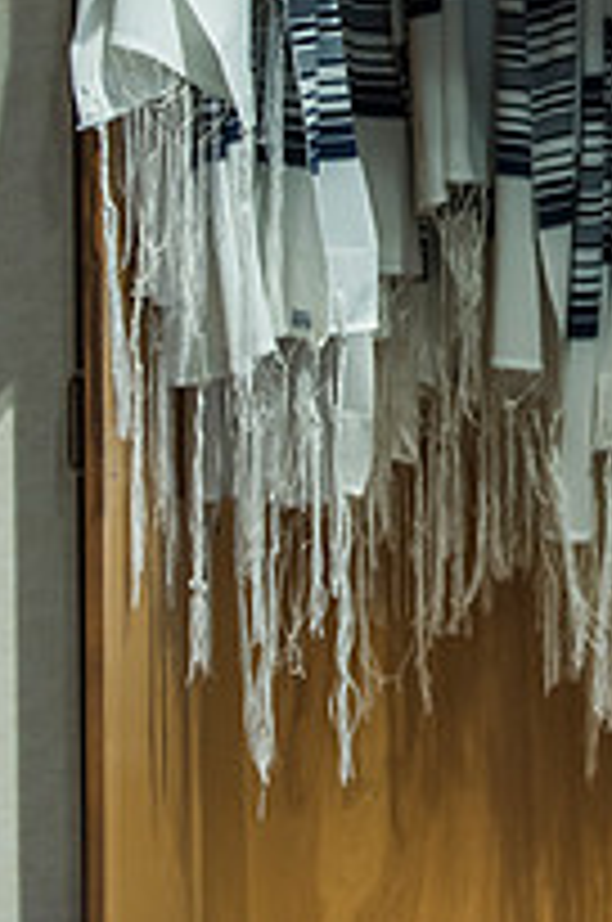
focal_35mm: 176
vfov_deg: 11.6
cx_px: 621
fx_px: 4503
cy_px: 18
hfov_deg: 7.7
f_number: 2.8
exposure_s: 1/80
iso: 1000
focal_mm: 80
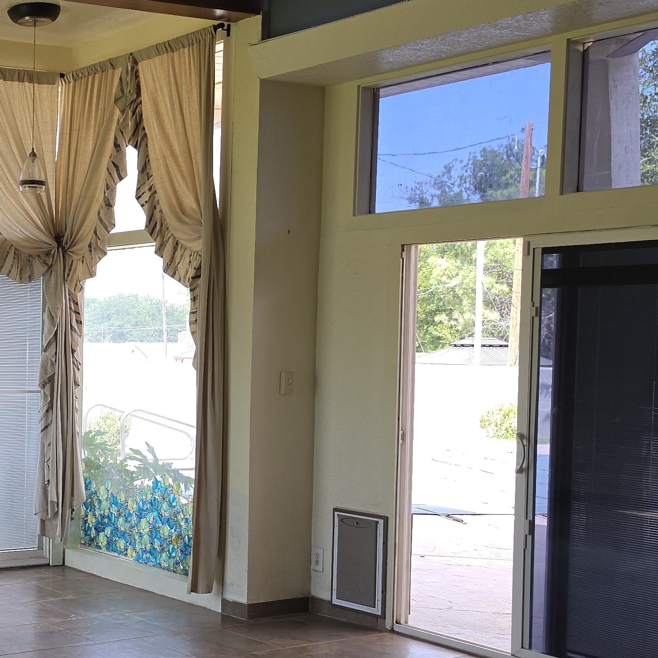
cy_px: 398
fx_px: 1247
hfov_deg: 27.9
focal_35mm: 58
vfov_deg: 29.5
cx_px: 8
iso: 10
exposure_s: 1/120
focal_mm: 6.5
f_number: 1.4
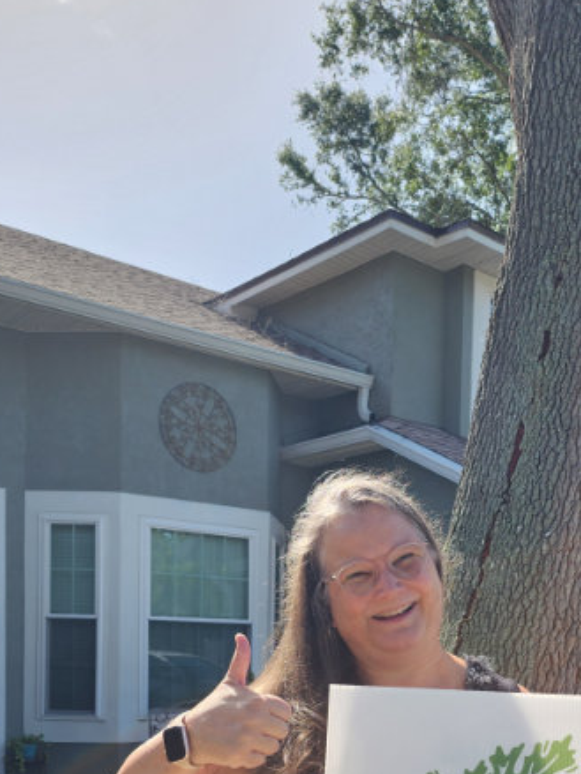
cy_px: 670
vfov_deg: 41.8
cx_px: 404
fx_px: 939
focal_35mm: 42
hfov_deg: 34.0
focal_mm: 6.4
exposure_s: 1/359
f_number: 1.8
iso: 12
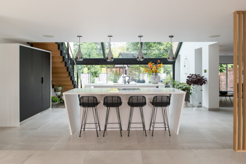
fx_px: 164
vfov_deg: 53.1
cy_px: 82
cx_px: 123
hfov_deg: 73.8
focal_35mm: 24
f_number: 8
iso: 100
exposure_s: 1/20
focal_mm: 24
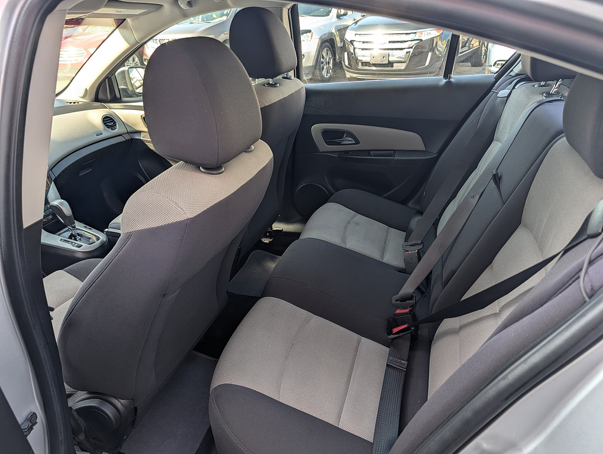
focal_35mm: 24
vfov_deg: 56.9
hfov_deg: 71.5
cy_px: 227
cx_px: 302
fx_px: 419
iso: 17
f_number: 1.68
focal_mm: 6.9
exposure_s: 1/73.9
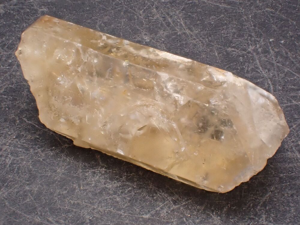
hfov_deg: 19.6
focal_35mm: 100
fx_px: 867
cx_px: 150
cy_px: 112
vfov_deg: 14.8
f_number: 6.3
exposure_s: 1/400
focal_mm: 18
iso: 640
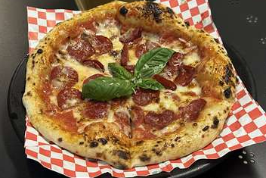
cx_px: 135
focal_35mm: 51
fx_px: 377
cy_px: 80
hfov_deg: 38.9
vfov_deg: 26.5
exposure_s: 1/33
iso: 500
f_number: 1.78
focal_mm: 6.86
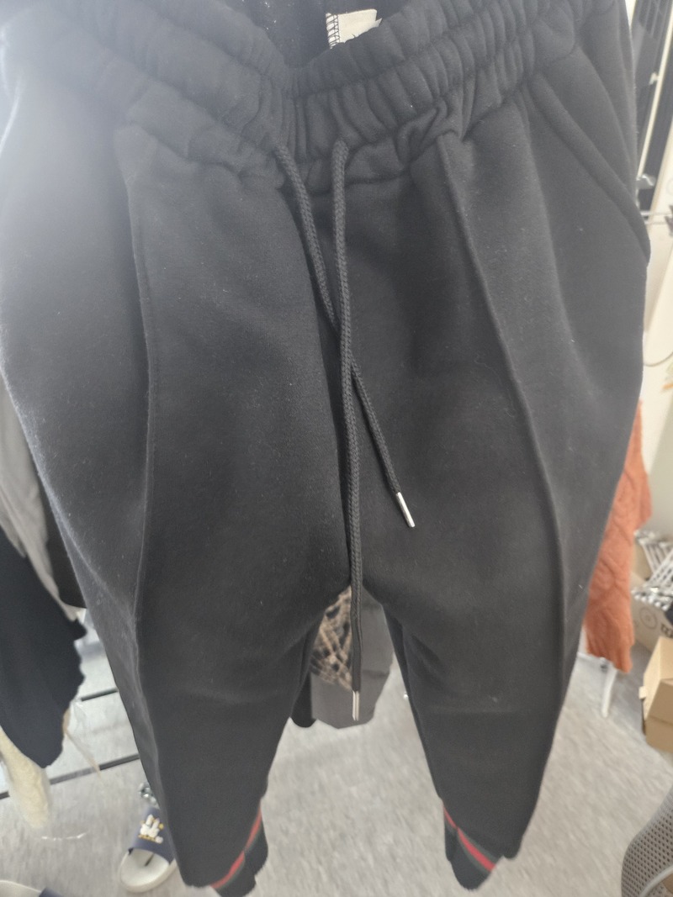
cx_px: 336
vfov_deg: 73.9
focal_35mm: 23
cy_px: 448
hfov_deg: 58.9
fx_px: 596
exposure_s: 1/24
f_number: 1.8
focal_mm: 5.4
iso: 640
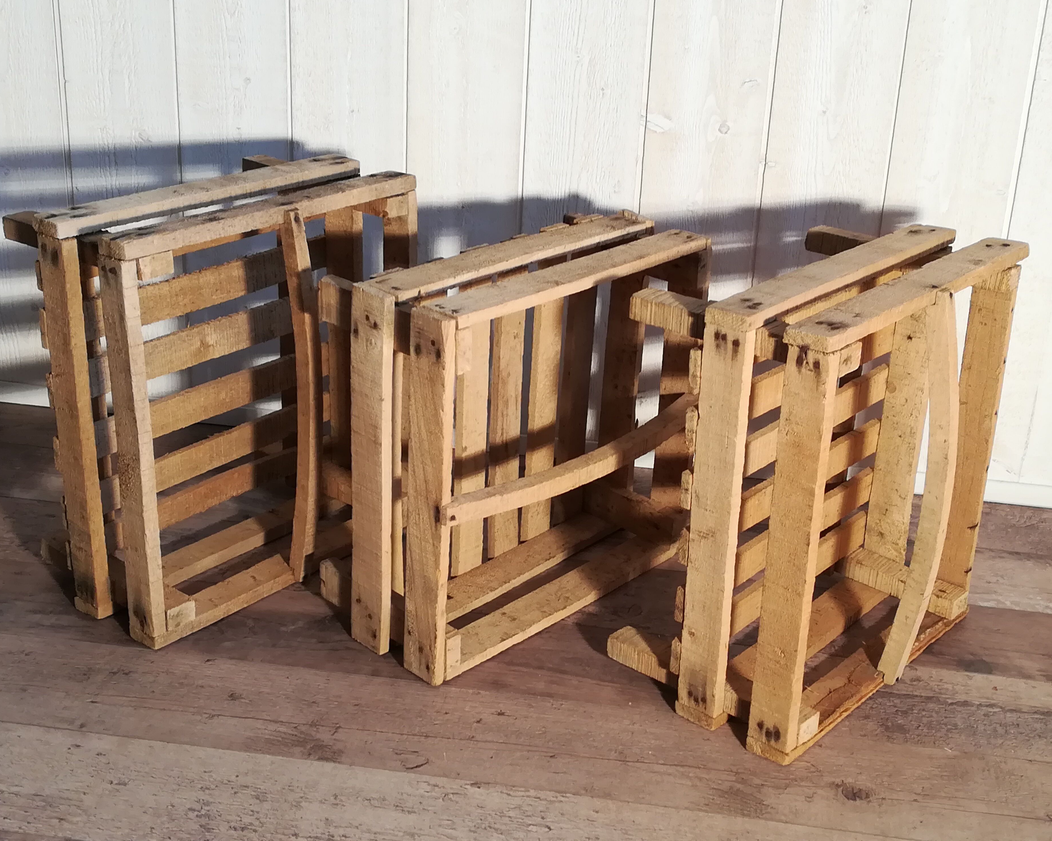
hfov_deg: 40.3
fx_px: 1432
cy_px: 420
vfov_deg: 32.7
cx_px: 556
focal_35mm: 46
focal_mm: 3.83
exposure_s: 1/33.3
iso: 80
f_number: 2.2
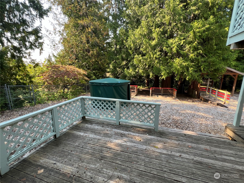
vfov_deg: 89.9
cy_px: 92
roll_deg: -1.0
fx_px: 92
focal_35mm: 13
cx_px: 122
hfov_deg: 106.2
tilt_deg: -10.9
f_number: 1.8
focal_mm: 1.57
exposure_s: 1/119
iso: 32
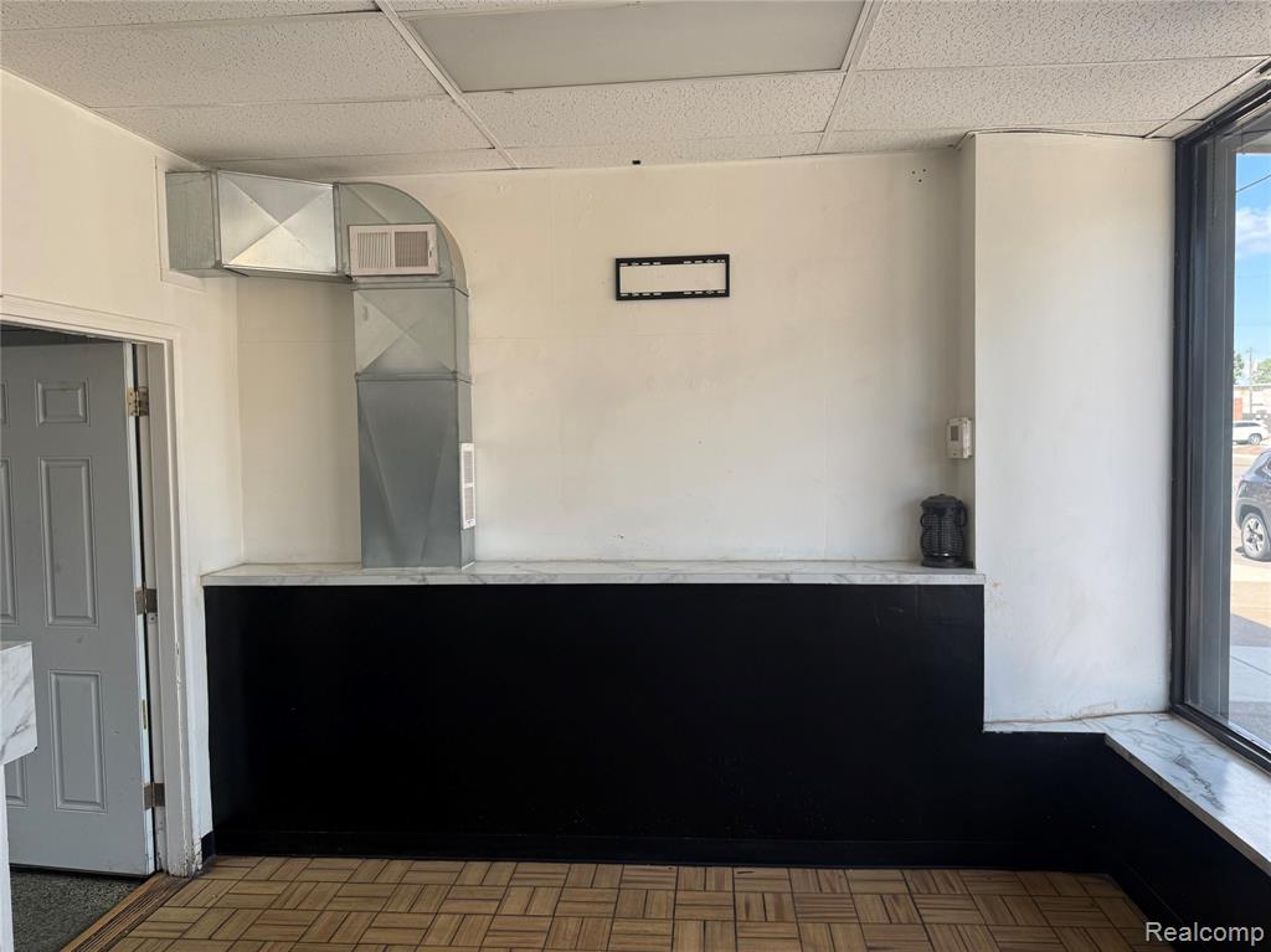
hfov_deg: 71.6
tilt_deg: -2.4
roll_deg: -0.4
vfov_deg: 56.8
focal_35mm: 24
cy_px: 476
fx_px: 881
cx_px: 636
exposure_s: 1/649
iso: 80
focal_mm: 6.76
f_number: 1.78
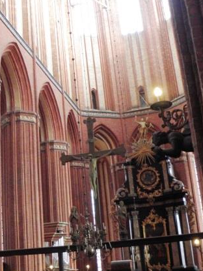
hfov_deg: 21.8
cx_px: -14
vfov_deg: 30.1
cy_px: 101
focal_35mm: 64
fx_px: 500
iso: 200
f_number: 2.8
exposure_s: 1/10
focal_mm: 4.6
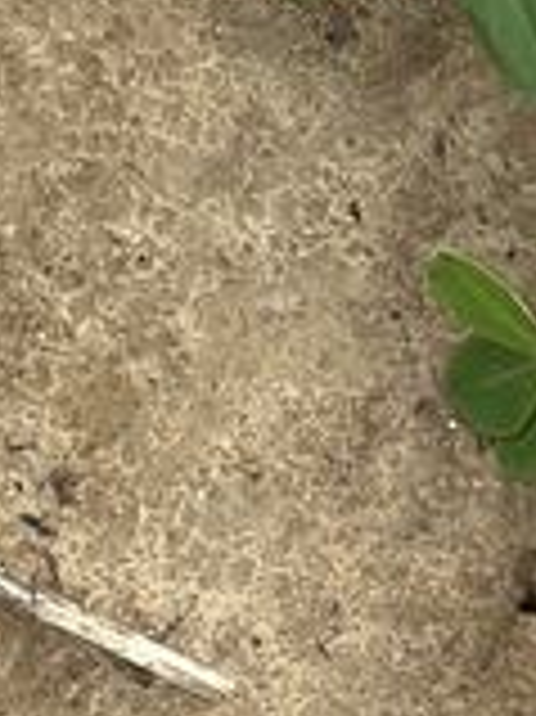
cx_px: 935
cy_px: 1085
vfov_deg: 8.5
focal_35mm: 229
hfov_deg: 6.4
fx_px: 4734
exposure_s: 1/1695
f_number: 1.6
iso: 32
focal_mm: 5.96
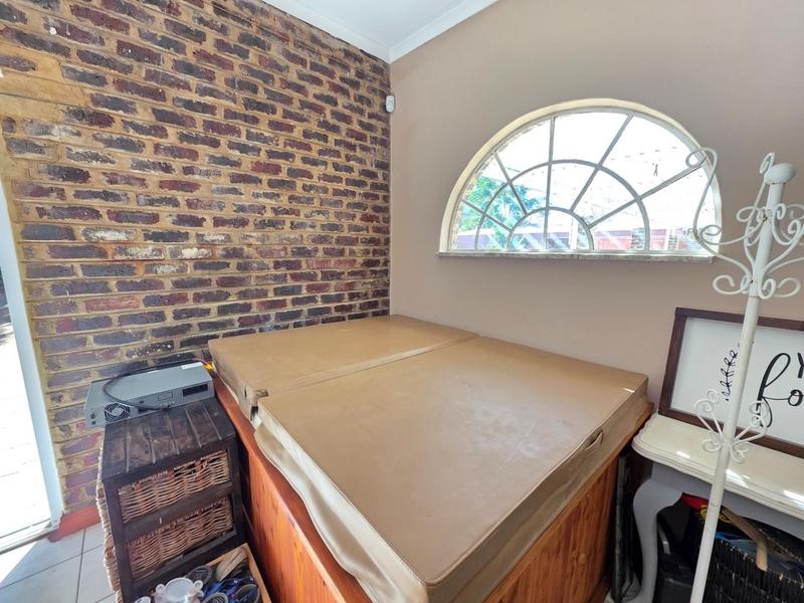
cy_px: 302
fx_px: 302
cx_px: 402
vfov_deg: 89.9
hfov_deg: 106.2
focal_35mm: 13
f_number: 1.9
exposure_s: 1/100
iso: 125
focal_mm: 2.2
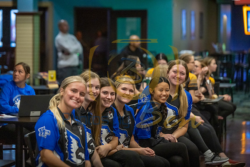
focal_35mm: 135
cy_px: 84
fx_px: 938
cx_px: 125
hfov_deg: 15.2
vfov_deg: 10.2
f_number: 3.5
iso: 4000
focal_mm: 135
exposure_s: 1/800
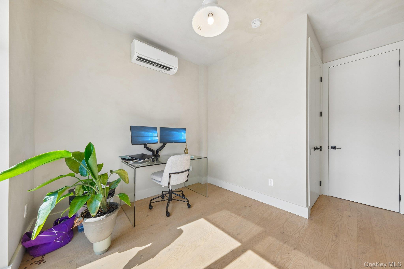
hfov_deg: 112.6
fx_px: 135
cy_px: 134
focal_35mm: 12
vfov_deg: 90.0
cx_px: 202
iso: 200
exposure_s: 1/50
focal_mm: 8
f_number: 8
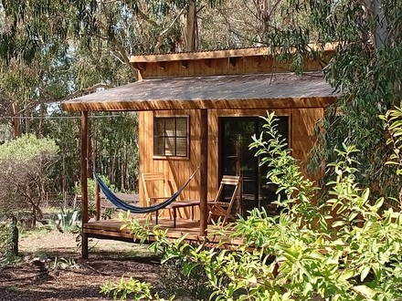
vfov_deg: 19.9
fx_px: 859
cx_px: 201
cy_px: 150
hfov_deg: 26.3
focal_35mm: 74
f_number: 1.8
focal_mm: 3.98
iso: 50
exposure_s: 1/152
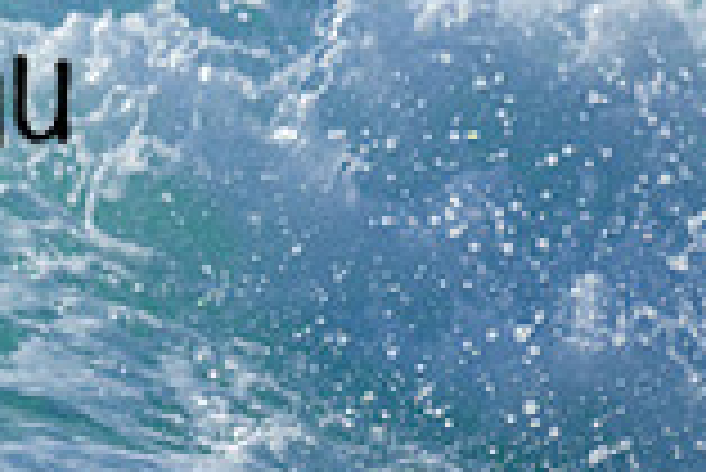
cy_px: 38
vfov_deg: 0.5
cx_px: -405
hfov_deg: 0.7
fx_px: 57964
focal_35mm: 2953
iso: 160
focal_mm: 800
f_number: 6.3
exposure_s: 1/2000
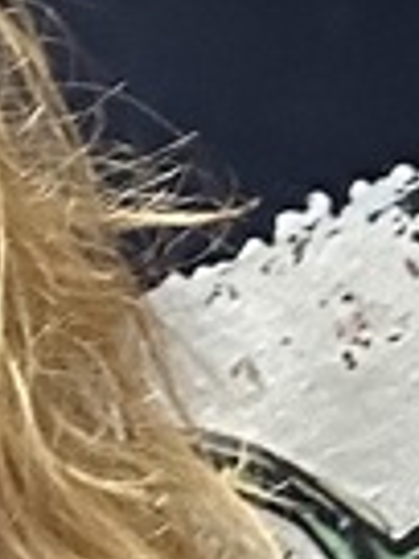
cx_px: 366
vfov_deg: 8.7
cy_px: 473
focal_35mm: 226
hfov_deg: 6.6
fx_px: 3647
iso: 200
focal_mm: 2.69
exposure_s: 1/60
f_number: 1.9
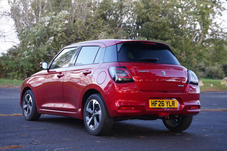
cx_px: 114
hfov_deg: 31.2
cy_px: 76
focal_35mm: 64
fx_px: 406
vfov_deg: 21.1
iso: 200
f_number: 4
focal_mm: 64.5
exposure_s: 1/80
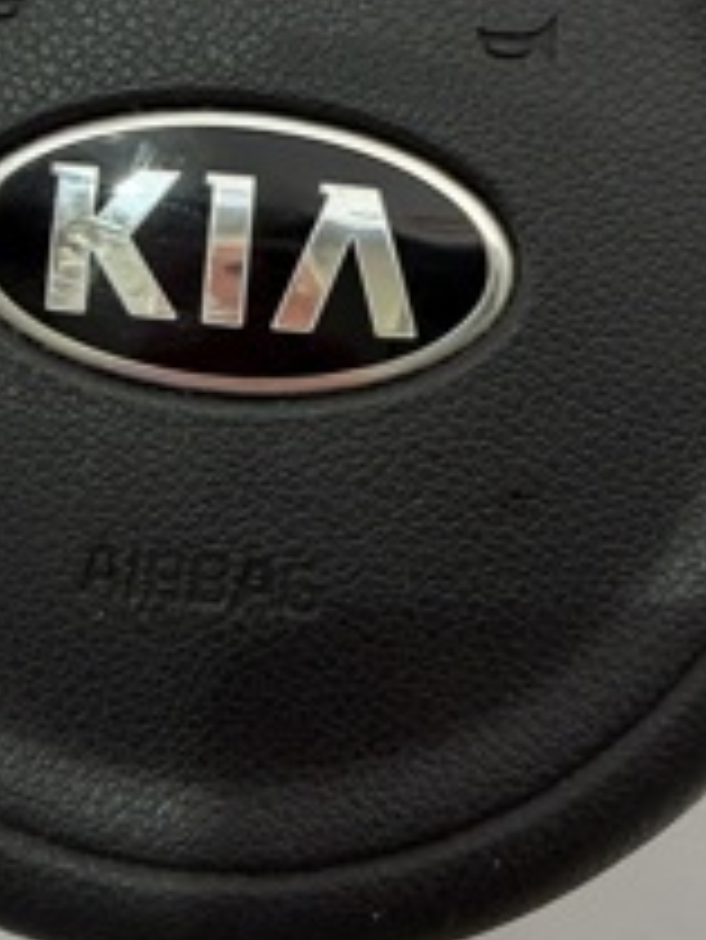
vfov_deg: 34.2
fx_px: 1494
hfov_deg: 26.5
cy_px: 243
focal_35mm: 55
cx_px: 261
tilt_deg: -75.2
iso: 250
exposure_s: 1/50
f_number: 2.2
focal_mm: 2.22
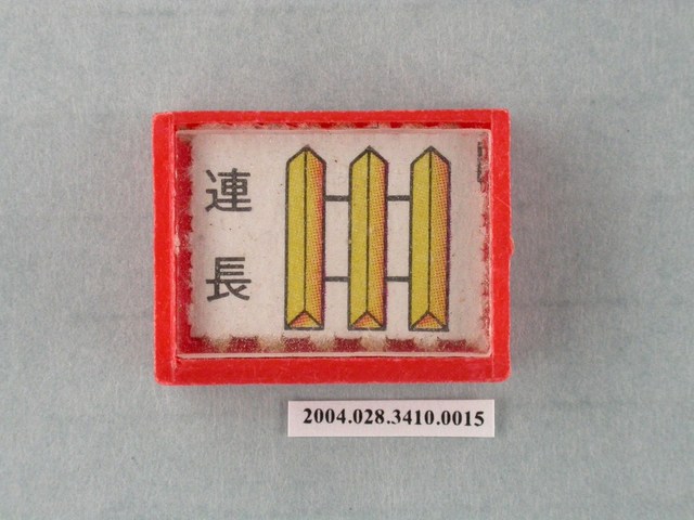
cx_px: 347
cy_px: 260
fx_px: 2887
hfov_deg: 13.7
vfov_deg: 10.3
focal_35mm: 144
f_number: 6.2
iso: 200
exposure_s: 1/30
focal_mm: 29.9
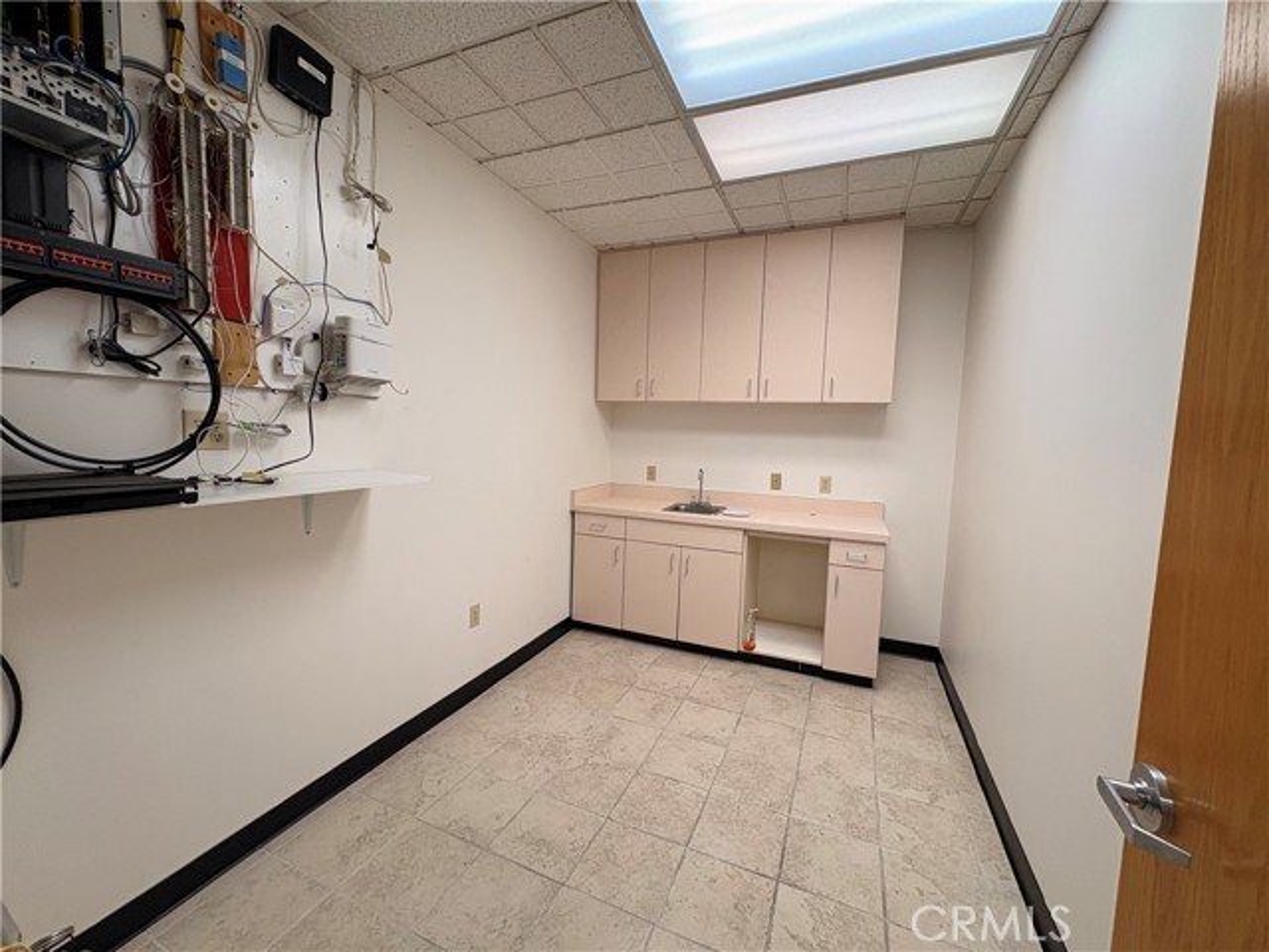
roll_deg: -1.5
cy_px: 476
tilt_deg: -4.8
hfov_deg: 102.1
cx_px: 634
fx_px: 513
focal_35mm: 14
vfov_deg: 85.7
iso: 100
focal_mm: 2.22
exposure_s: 1/120
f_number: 2.2
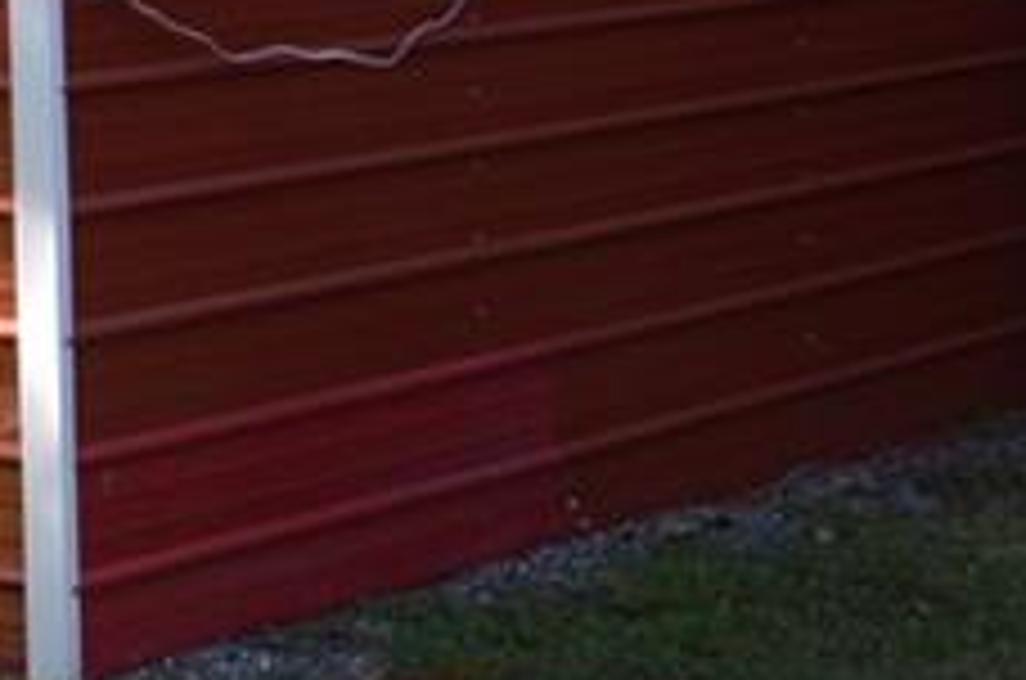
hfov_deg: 13.6
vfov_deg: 9.8
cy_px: -405
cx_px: -832
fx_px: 3839
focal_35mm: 135
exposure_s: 1/125
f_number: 5.6
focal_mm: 20
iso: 280
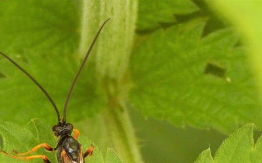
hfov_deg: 6.2
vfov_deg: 3.8
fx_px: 2435
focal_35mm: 341
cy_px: 152
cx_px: 64
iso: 400
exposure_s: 1/80
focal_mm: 37.1
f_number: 5.4
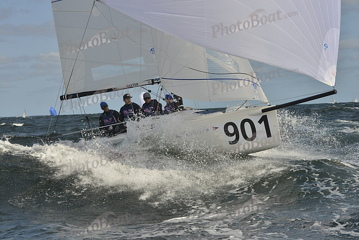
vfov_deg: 17.1
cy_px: 120
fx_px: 798
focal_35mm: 80
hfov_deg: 25.4
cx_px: 180
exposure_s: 1/1600
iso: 400
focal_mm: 80
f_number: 10
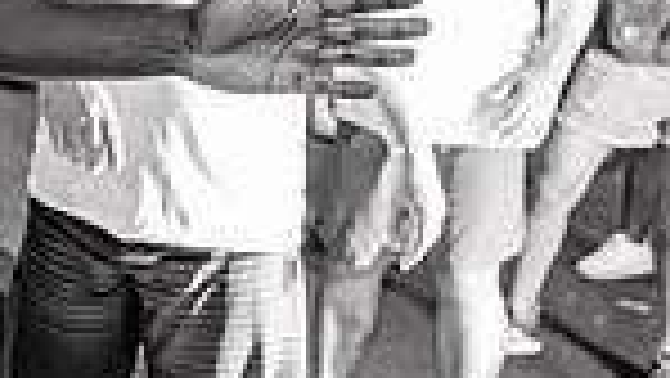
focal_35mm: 98
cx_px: -355
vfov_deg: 12.1
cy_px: -92
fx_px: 1742
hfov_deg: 19.0
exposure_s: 1/200
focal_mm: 24
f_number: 2.2
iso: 5000
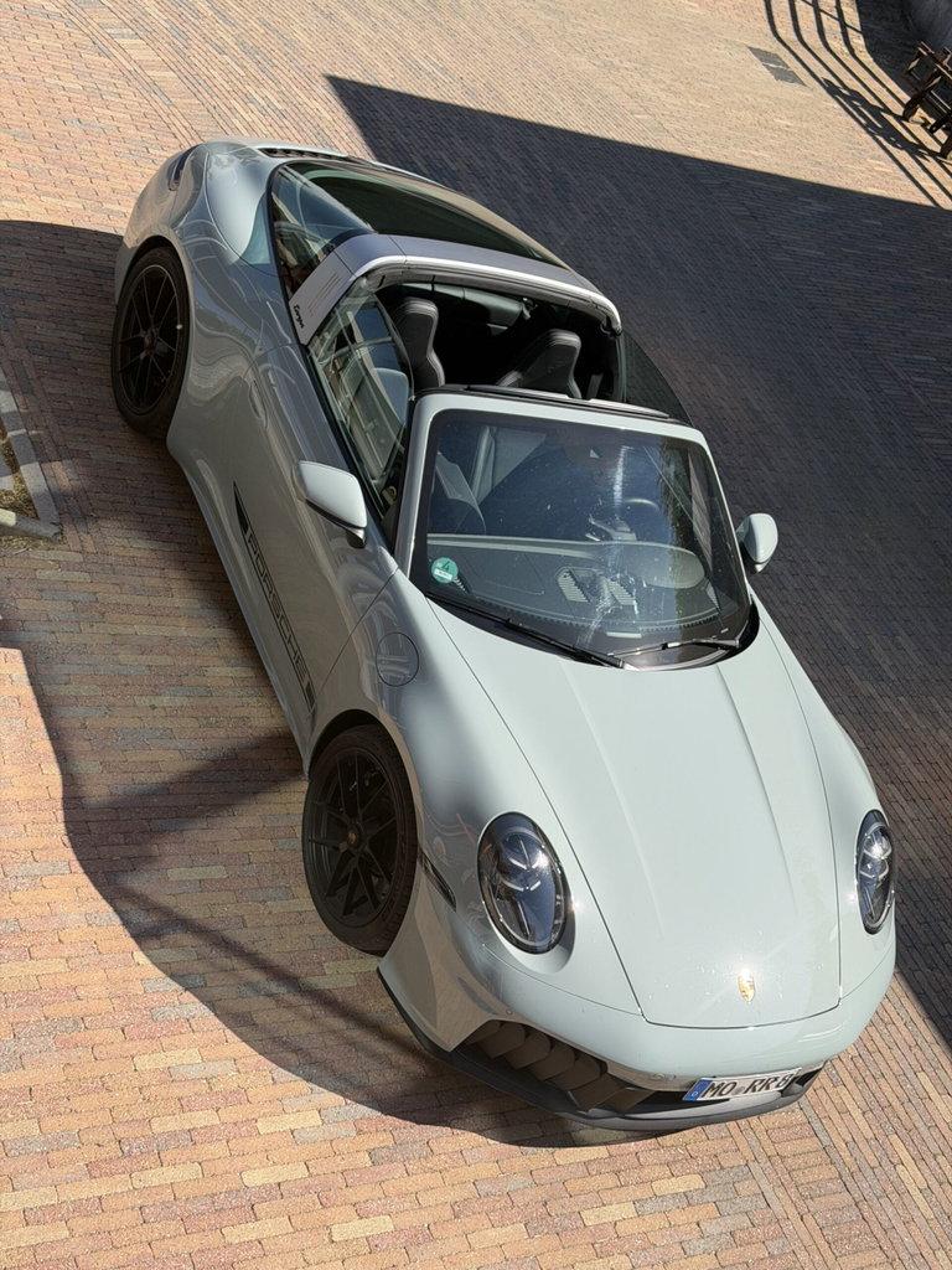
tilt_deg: -35.6
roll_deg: -30.2
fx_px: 1760
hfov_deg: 30.3
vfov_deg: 39.7
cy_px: 635
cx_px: 476
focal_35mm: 48
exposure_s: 1/2976
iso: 64
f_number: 1.78
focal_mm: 6.76
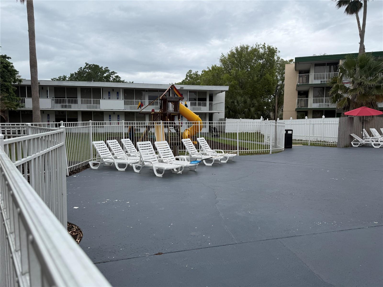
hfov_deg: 71.6
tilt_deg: -5.0
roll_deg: -0.5
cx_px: 192
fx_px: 266
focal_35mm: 24
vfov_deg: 56.8
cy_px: 144
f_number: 1.78
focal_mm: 6.76
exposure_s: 1/4975
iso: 80
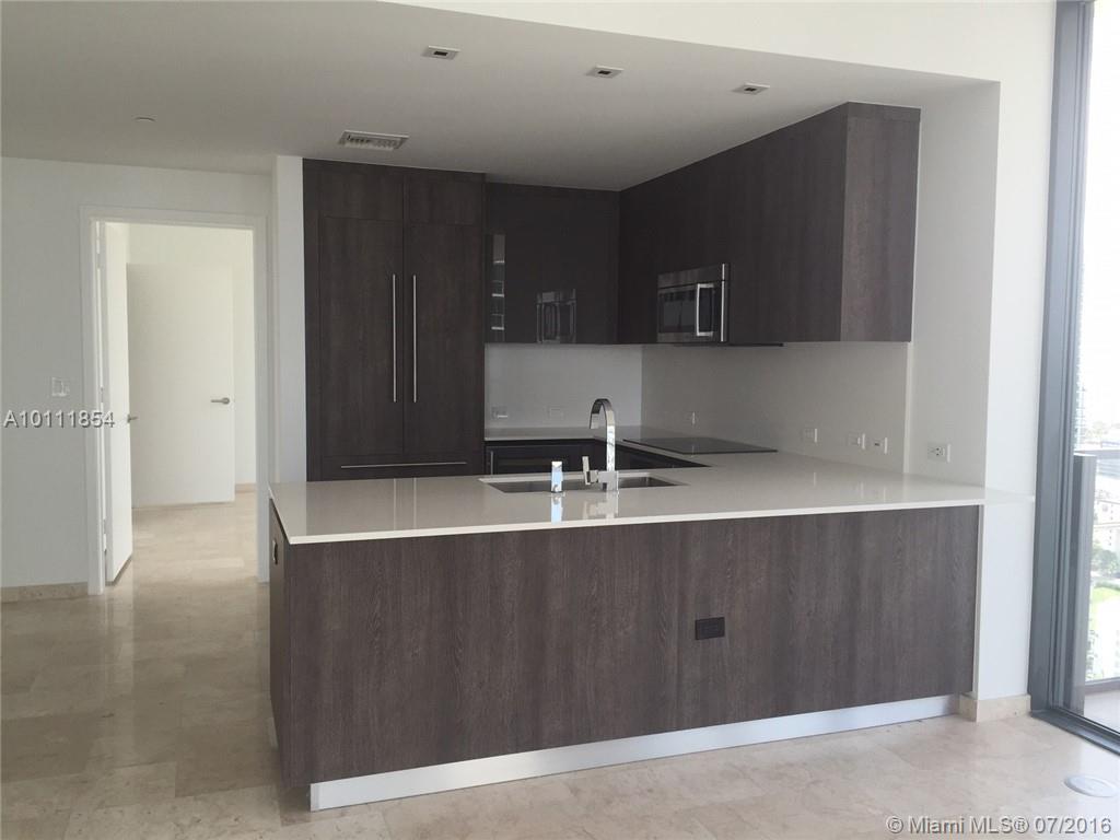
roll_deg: -1.5
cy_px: 420
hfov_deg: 61.7
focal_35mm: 29
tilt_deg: -2.8
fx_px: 938
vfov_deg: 48.2
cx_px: 560
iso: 40
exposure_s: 1/120
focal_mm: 4.15
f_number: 2.2
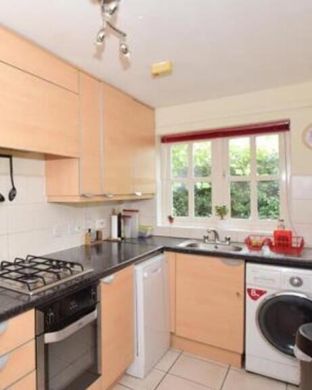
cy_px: 188
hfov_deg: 50.5
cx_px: 32
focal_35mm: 25
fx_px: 288
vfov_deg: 68.1
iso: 500
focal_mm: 10
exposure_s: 1/60
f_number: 5
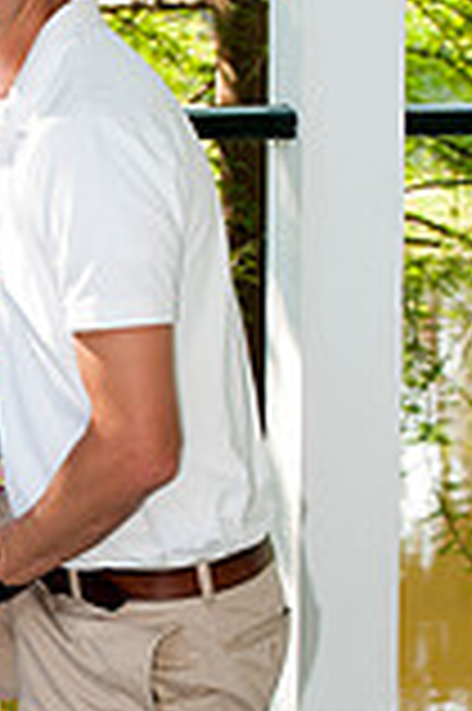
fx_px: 4612
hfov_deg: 5.8
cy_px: 554
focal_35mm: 234
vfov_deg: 8.8
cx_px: -115
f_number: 5.6
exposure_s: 1/100
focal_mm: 82
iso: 250
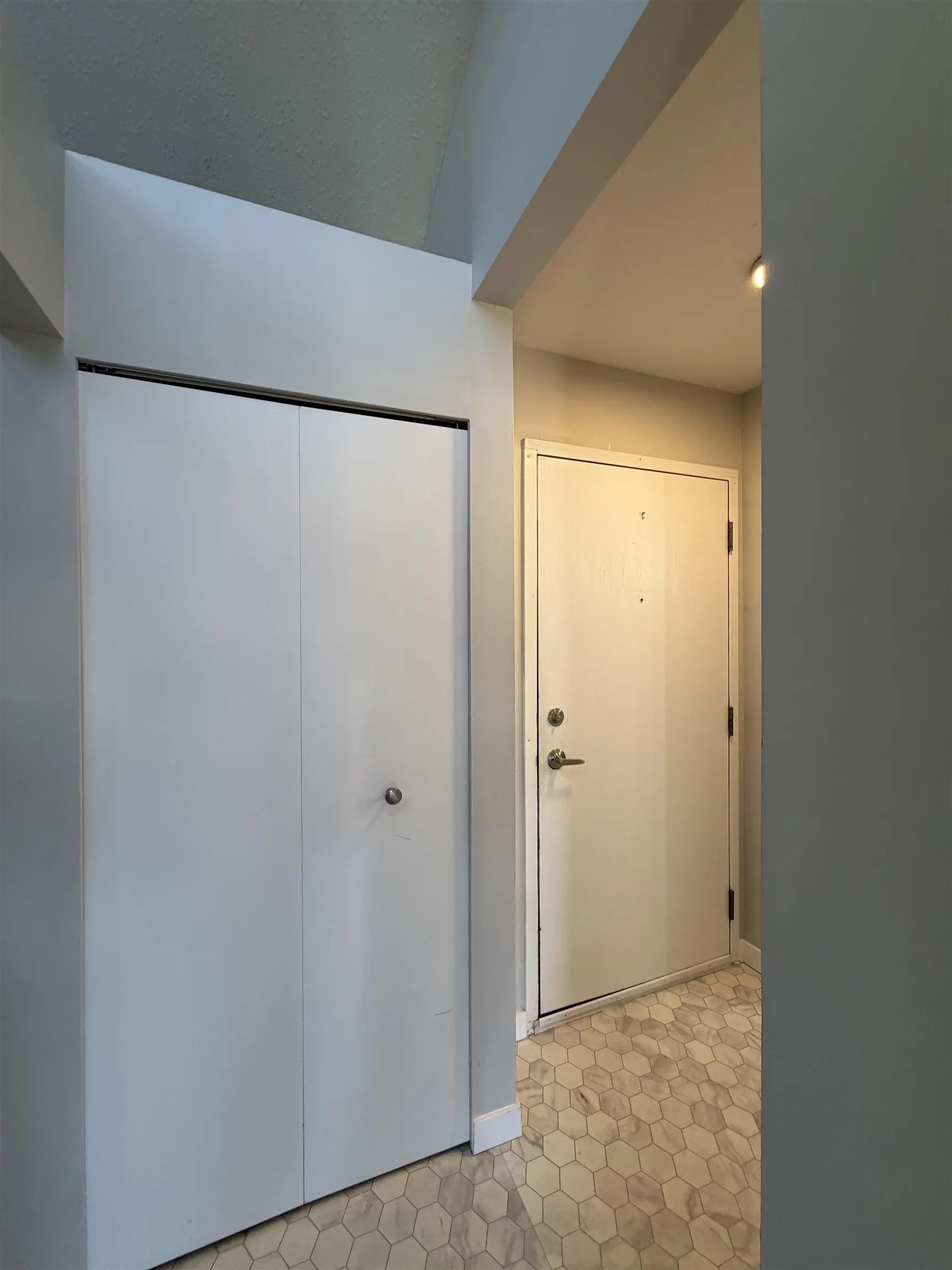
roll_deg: +0.5
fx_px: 513
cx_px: 476
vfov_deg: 102.1
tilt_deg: -0.4
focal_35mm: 14
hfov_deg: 85.7
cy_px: 635
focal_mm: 2.22
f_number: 2.2
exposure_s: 1/120
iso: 200
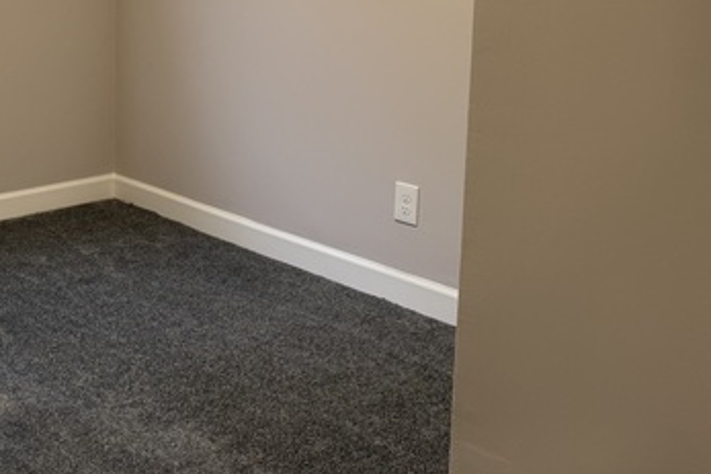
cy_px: 49
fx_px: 948
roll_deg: +0.8
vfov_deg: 27.1
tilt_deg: -7.3
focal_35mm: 48
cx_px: 46
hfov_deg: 37.8
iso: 125
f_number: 1.78
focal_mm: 6.76
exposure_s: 1/60
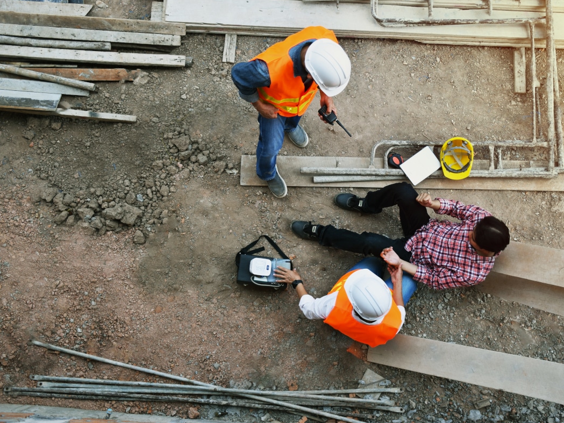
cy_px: 210
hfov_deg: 42.4
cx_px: 319
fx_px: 726
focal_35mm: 45
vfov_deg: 32.5
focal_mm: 27
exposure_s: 1/640
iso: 200
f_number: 4
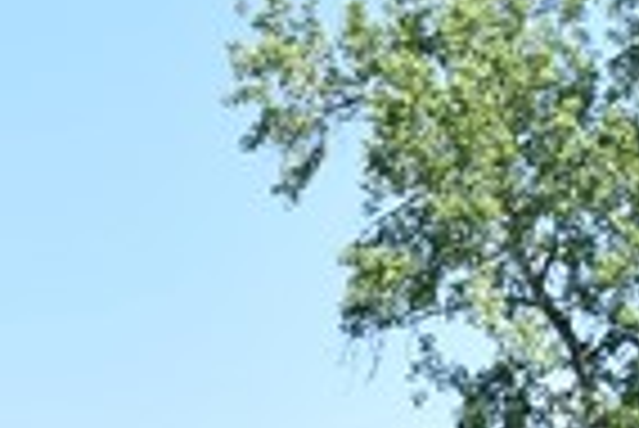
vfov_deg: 4.2
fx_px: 5686
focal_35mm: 320
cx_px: -119
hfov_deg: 6.4
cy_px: 1196
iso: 100
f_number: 6.3
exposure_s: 1/160
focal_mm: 28
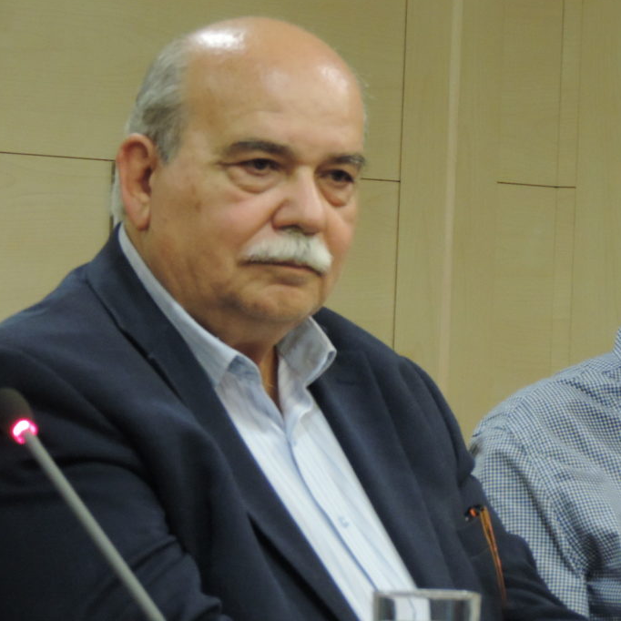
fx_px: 7408
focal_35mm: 365
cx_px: 429
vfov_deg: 4.8
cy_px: 300
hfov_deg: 4.8
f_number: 4.7
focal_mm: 49
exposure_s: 1/20
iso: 800
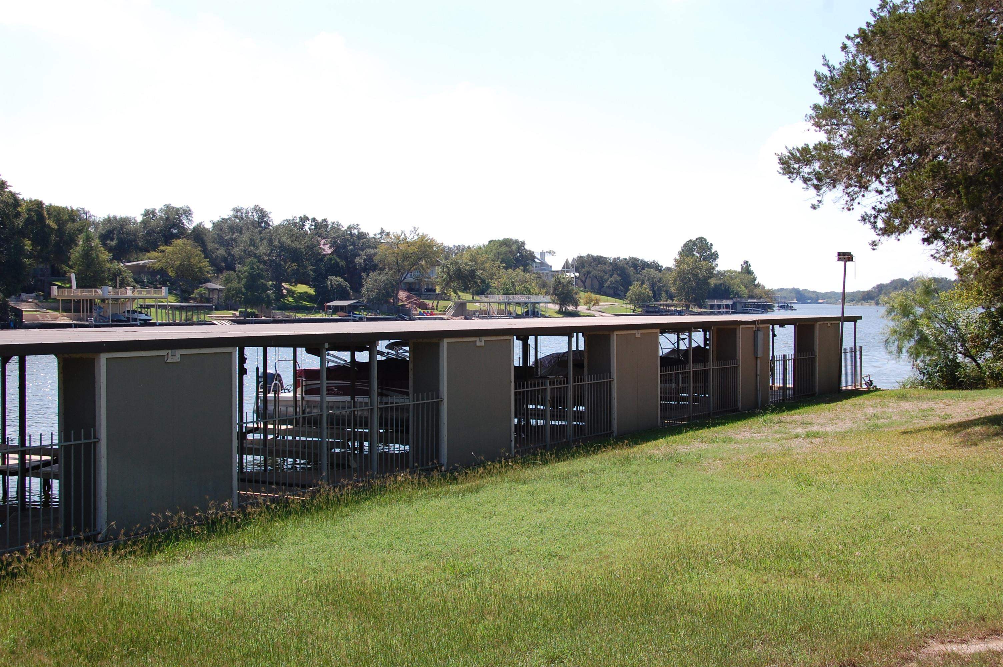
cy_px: 334
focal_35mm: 44
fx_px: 1211
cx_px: 502
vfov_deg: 30.8
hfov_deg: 45.0
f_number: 9
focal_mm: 29
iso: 200
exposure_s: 1/320
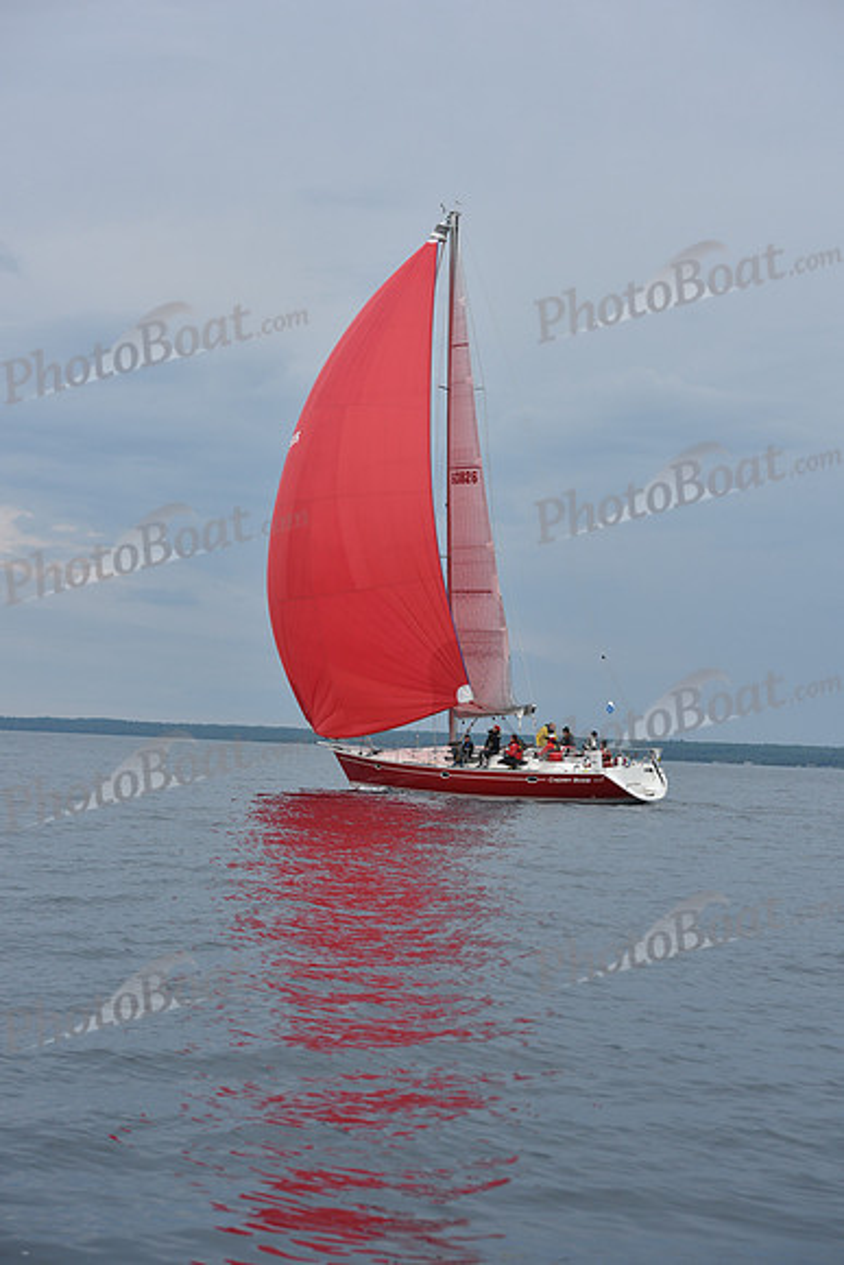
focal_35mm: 82
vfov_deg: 24.8
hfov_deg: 16.7
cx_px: 422
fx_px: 2882
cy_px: 632
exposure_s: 1/800
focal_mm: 82
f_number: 6.3
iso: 250
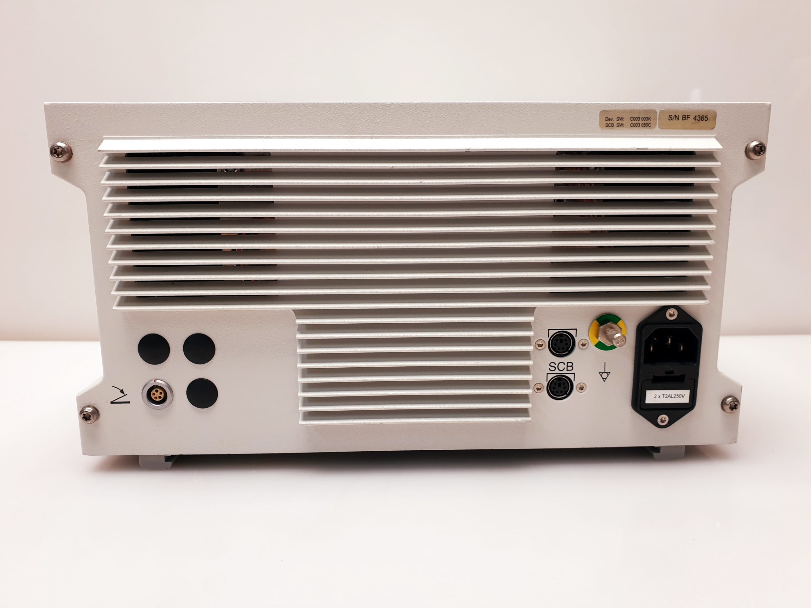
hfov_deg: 67.3
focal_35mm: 26
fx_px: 609
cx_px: 406
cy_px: 304
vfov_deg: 53.1
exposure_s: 1/100
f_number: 2.4
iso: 80
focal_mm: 4.3
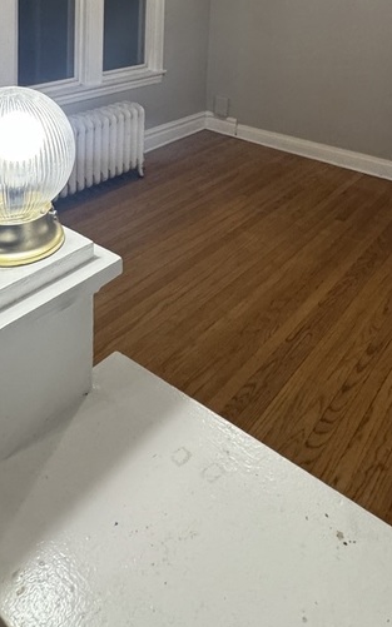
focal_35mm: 32
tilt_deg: -3.9
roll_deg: -0.7
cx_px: 144
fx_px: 547
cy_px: 25
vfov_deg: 50.4
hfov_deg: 39.1
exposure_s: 1/120
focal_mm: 2.22
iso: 320
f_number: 2.2
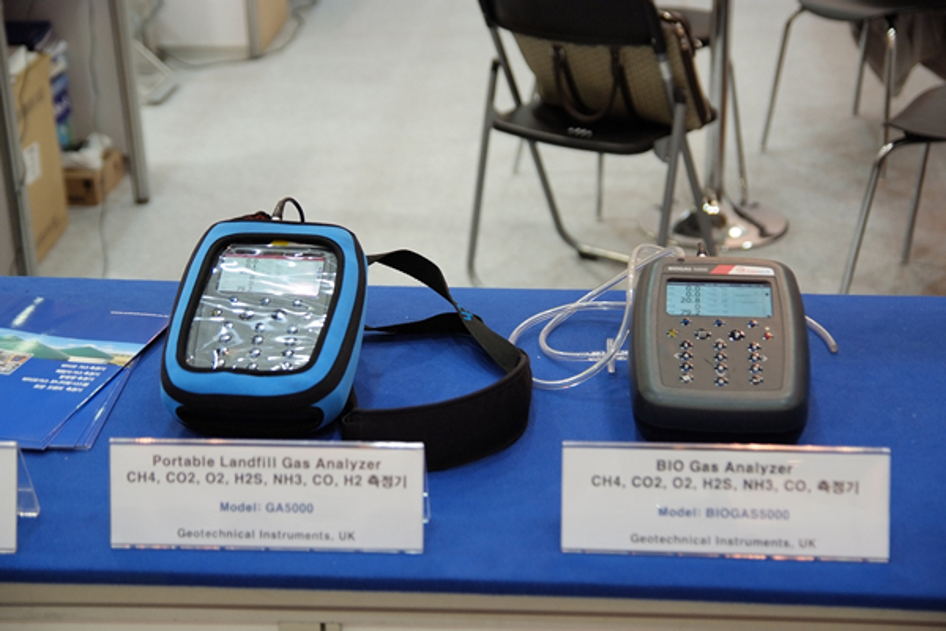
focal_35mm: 63
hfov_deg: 31.9
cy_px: 316
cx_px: 473
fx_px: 1655
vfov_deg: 21.6
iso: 800
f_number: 3.2
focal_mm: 42
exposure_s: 1/100
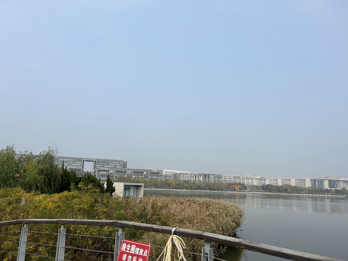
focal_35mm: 26
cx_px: 174
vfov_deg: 53.1
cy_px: 130
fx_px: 261
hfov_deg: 67.3
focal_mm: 5.7
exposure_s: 1/5882
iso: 50
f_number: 1.5
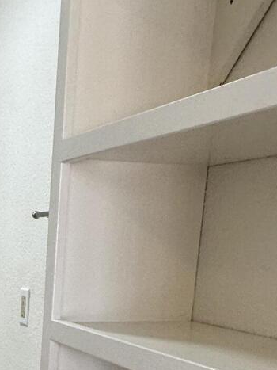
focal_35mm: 60
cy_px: 380
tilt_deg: -13.3
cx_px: -61
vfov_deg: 29.8
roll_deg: -2.3
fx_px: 640
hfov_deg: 22.4
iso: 160
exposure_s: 1/120
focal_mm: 2.22
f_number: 2.2
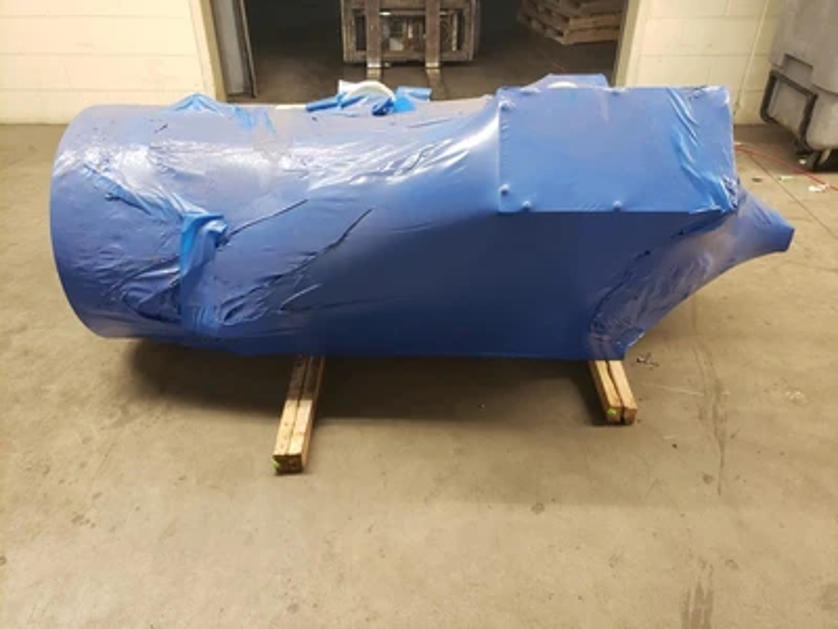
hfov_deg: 67.3
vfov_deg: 53.1
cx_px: 419
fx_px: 629
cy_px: 314
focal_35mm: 26
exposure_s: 1/40
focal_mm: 4.3
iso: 320
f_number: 1.5
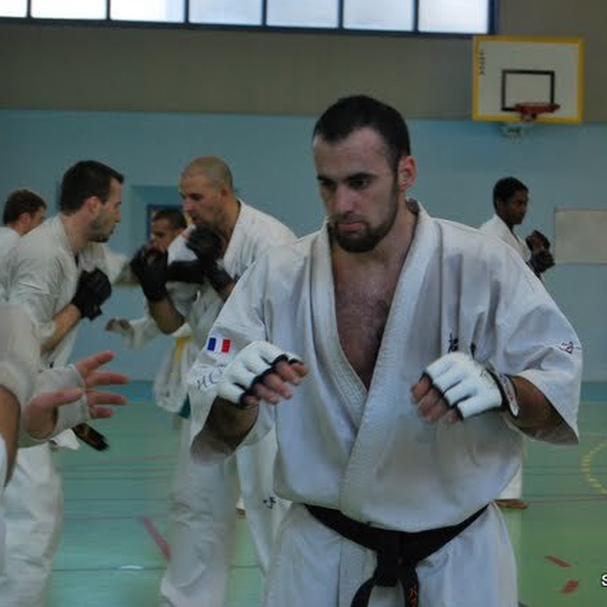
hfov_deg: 16.5
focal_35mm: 106
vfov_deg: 16.5
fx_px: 2096
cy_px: 302
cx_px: 373
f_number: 5.6
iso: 800
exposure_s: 1/80
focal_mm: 55
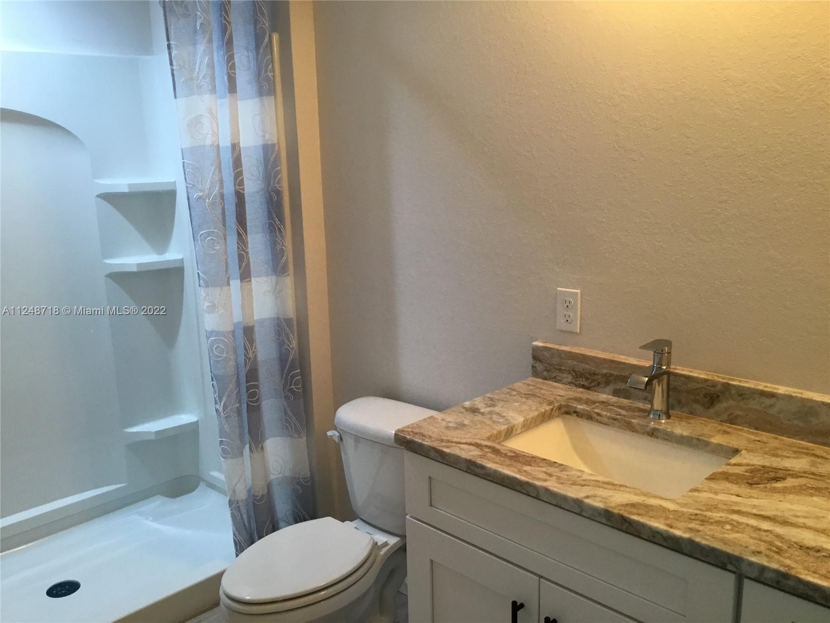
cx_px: 415
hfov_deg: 58.4
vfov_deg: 45.4
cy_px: 312
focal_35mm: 31
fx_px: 743
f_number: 2.4
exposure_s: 1/30
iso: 50
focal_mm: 3.3
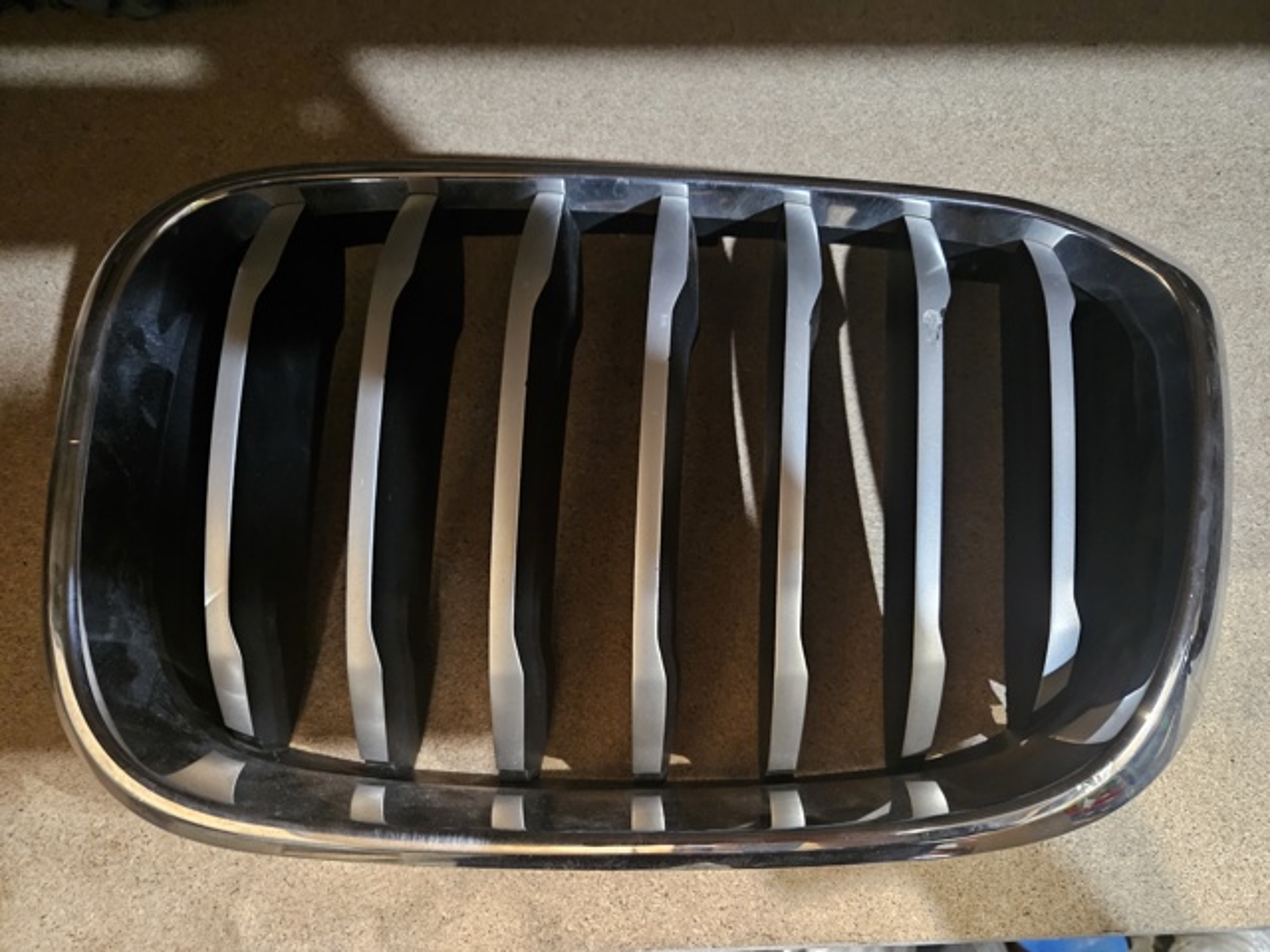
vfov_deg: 58.9
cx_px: 635
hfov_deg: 73.9
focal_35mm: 23
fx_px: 844
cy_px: 476
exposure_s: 1/16.7
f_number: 1.8
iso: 2000
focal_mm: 5.4
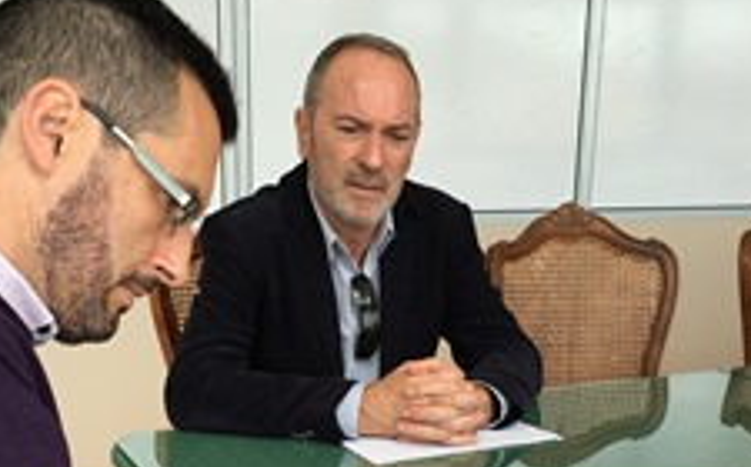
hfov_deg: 38.9
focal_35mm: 52
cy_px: 452
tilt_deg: -15.3
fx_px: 1063
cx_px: 337
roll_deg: -0.5
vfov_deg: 23.9
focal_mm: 4.15
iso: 25
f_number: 2.2
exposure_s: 1/118
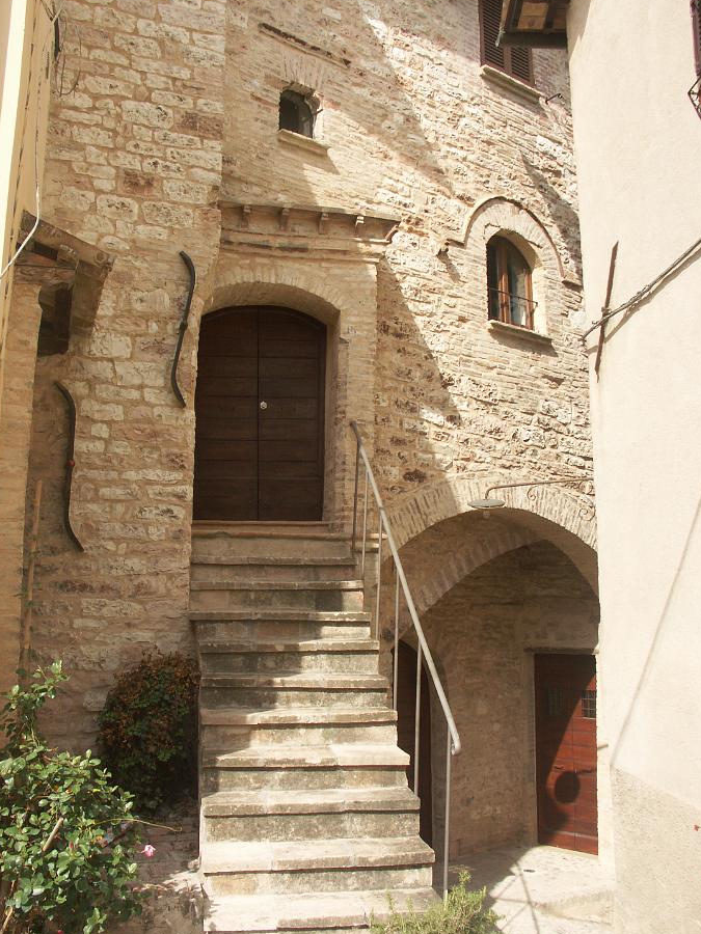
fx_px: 891
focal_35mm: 33
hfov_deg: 42.9
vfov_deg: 55.3
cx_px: 307
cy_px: 449
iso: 64
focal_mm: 7.61
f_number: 5.6
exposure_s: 1/250
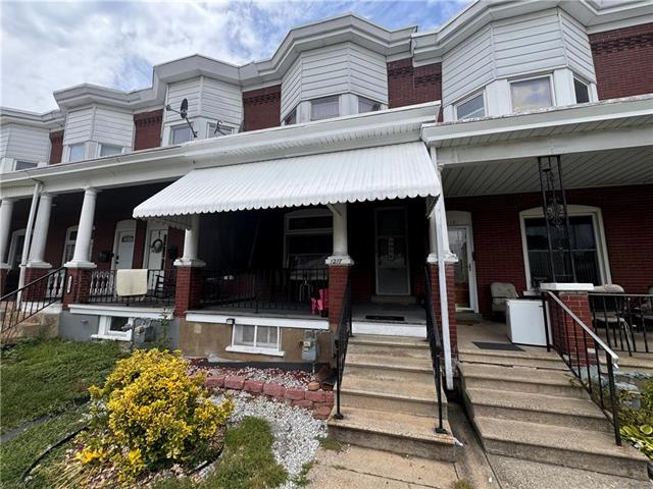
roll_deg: +0.0
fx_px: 264
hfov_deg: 102.1
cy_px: 244
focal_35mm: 14
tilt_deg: +7.3
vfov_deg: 85.7
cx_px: 326
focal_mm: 2.22
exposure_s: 1/1637
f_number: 2.2
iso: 50
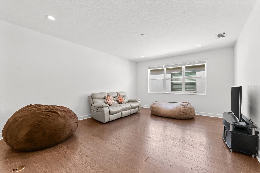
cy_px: 86
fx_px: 101
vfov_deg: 81.2
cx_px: 130
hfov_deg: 104.3
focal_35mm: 14
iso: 400
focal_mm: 14
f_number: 8
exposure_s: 1/25
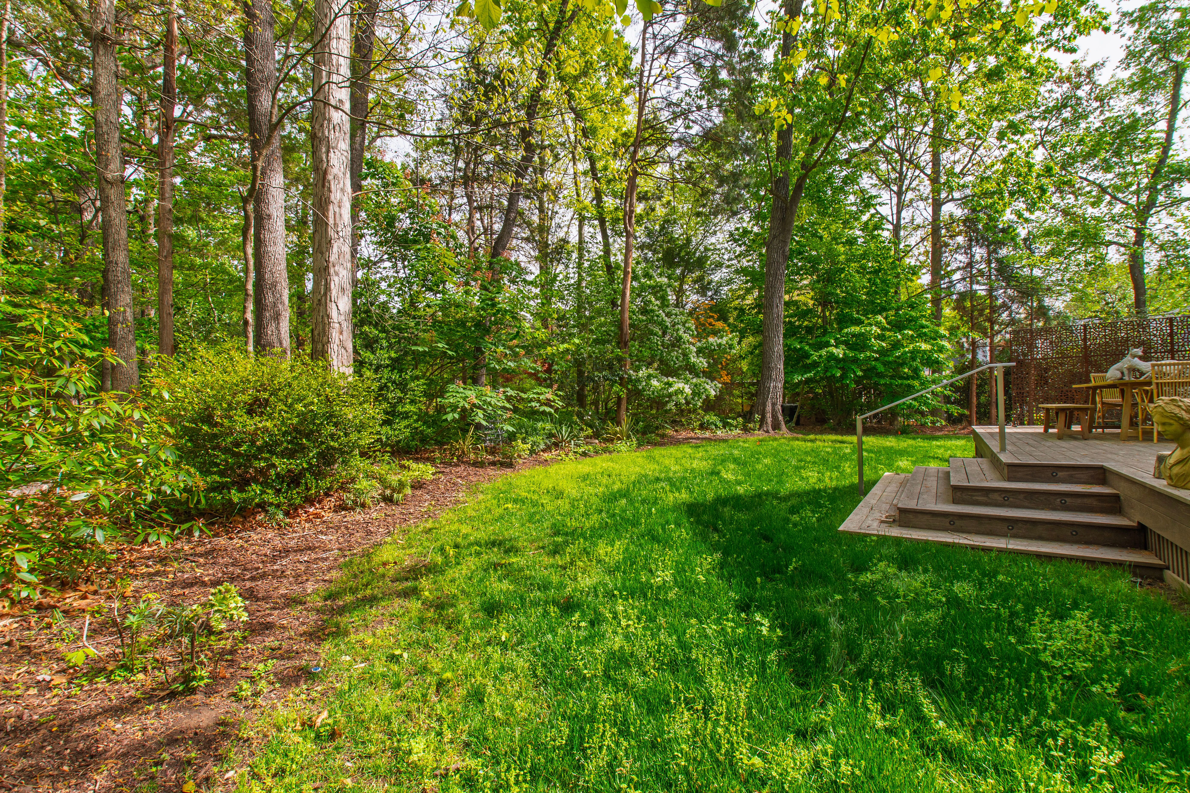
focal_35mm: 15
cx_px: 595
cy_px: 396
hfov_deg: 100.4
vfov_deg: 77.3
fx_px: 496
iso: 100
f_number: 8
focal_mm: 10
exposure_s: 1/80
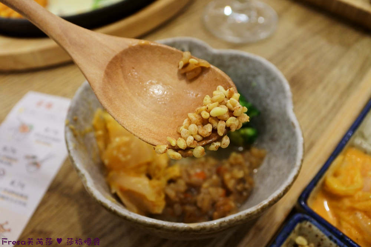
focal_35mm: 27
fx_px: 278
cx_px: 186
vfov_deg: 47.9
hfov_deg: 67.4
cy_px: 124
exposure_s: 1/100
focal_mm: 10
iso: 800
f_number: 3.5
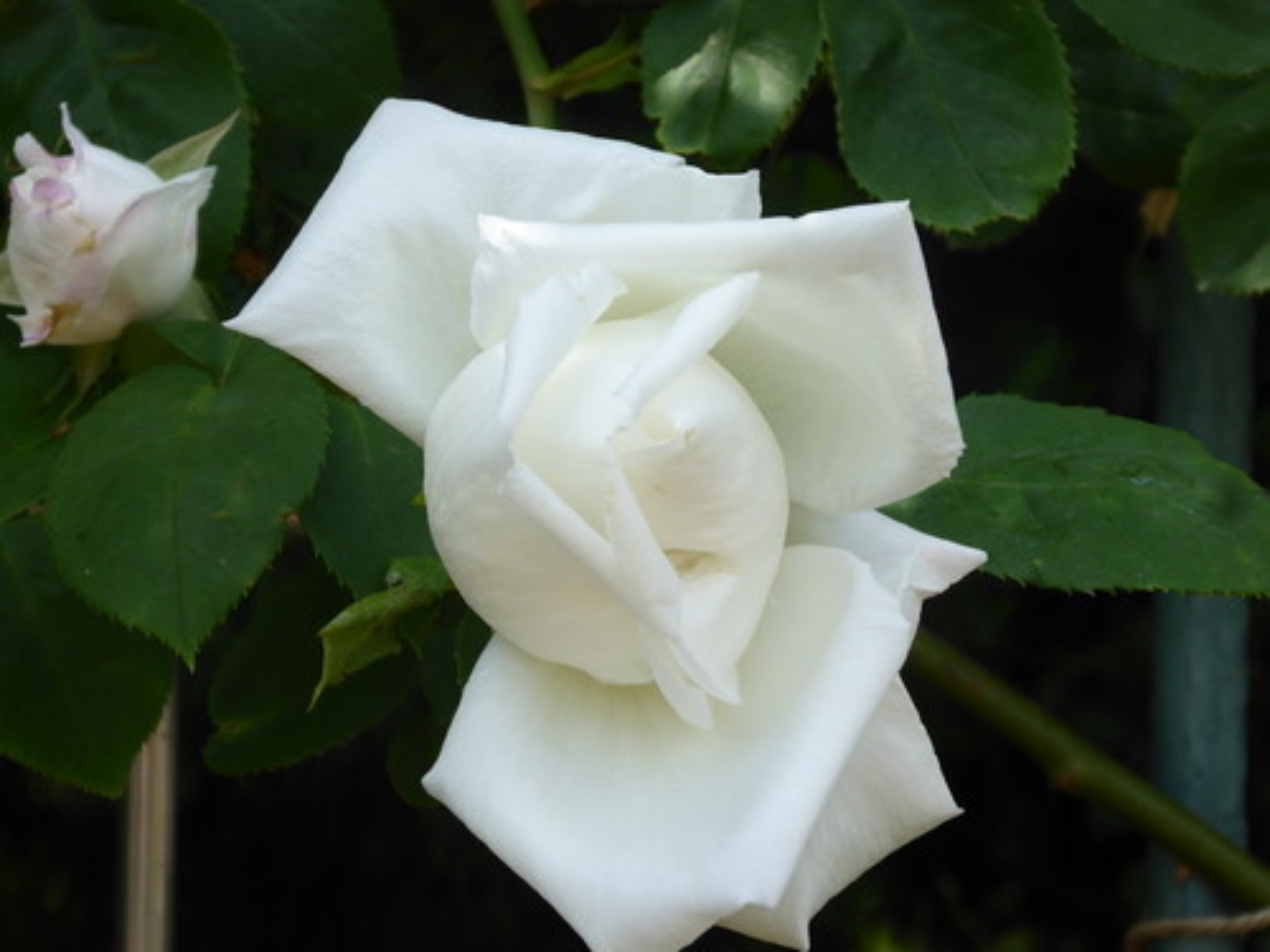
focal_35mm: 135
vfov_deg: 11.0
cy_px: 476
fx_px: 4953
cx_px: 635
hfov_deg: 14.6
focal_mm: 24.2
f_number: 5.3
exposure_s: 1/200
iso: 100
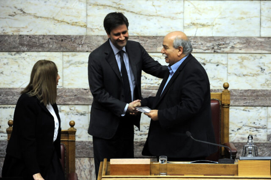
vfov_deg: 5.7
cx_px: 136
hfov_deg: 8.6
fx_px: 1806
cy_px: 90
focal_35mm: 240
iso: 2500
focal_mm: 240
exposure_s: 1/400
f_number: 4
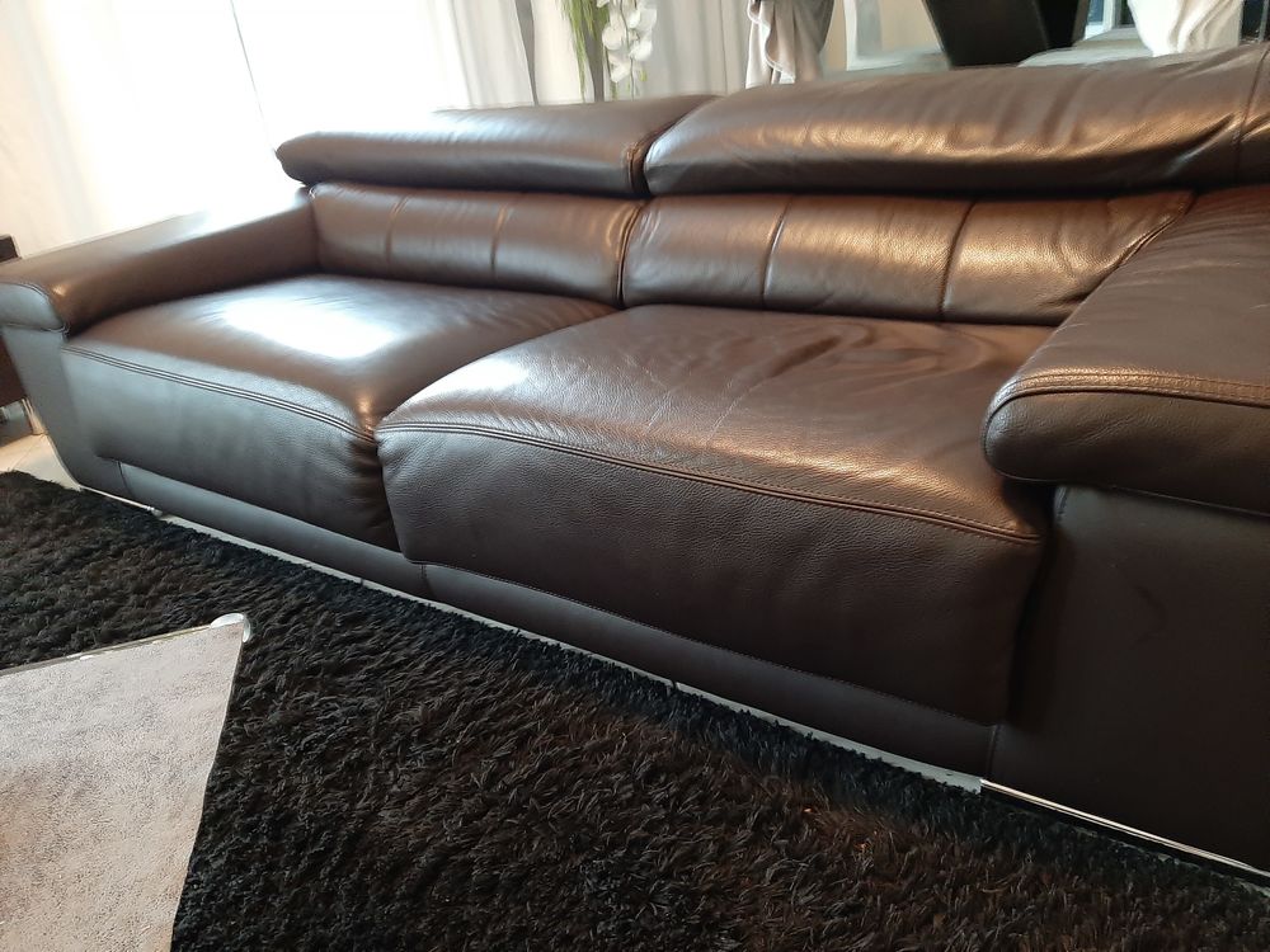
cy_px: 476
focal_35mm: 26
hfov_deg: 67.3
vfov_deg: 53.1
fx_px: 954
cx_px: 635
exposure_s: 1/24
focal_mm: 3.93
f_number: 1.7
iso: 320
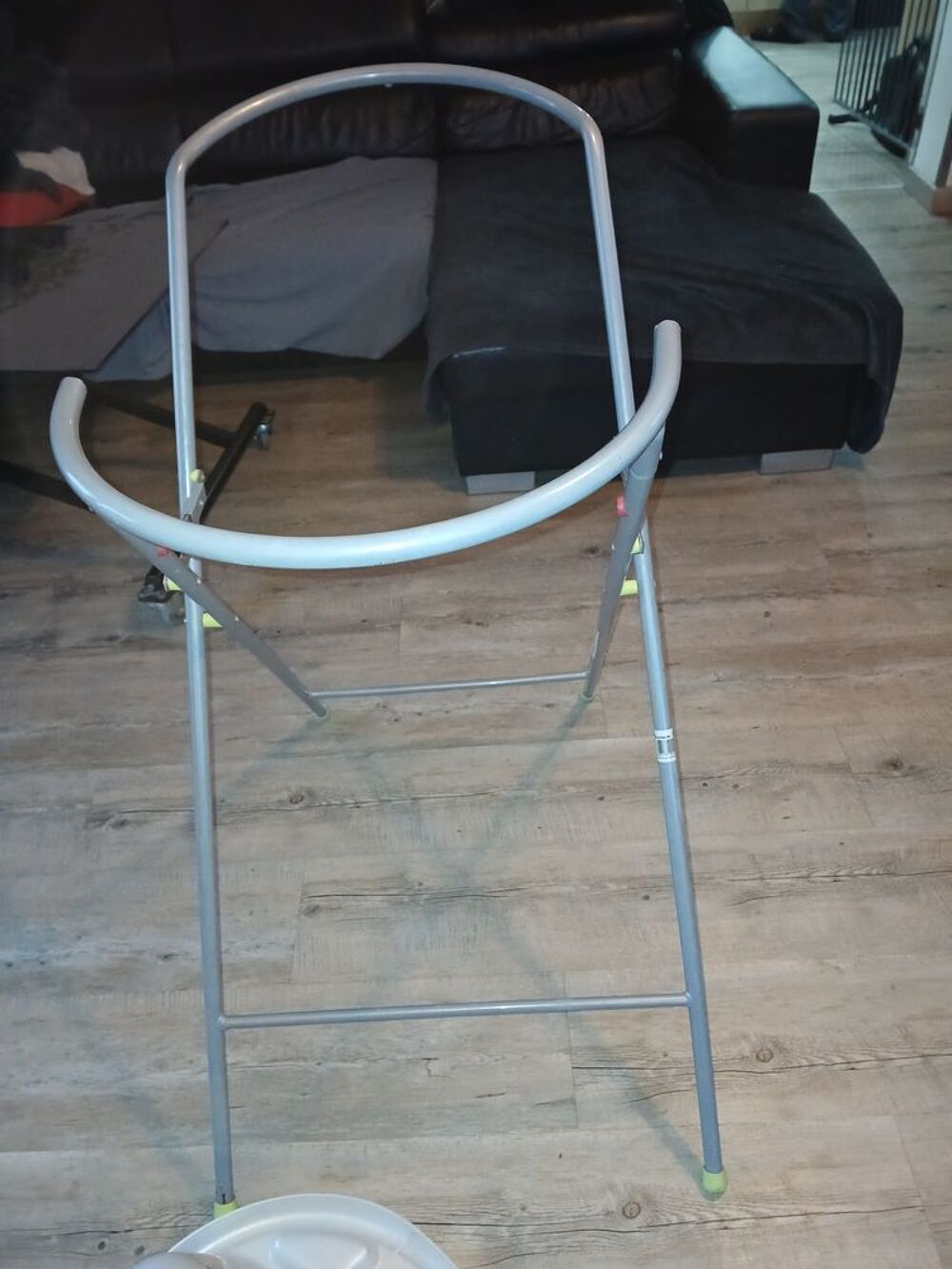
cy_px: 634
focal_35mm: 26
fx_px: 953
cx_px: 476
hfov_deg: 53.1
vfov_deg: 67.3
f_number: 1.8
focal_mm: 3.98
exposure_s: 1/25
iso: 400
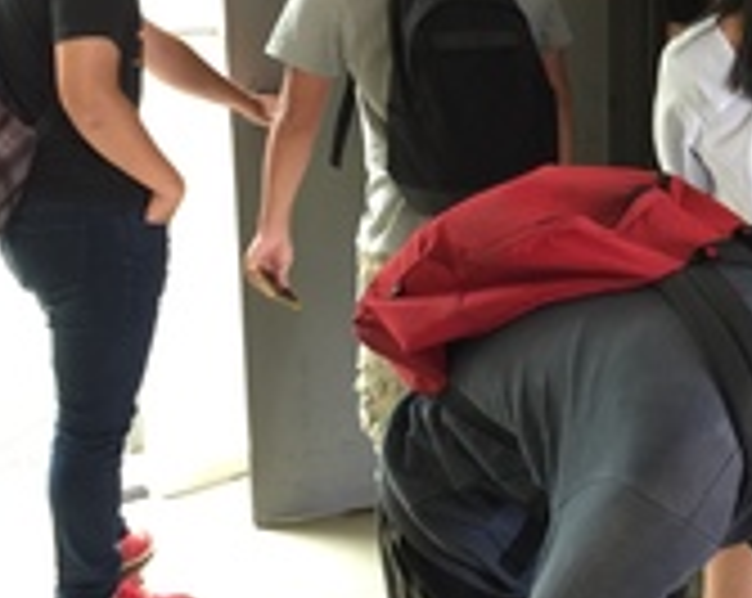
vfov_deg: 22.4
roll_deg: -1.8
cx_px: 734
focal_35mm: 68
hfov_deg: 26.6
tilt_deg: -13.5
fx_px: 1511
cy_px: 265
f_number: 2.2
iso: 40
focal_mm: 4.15
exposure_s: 1/15
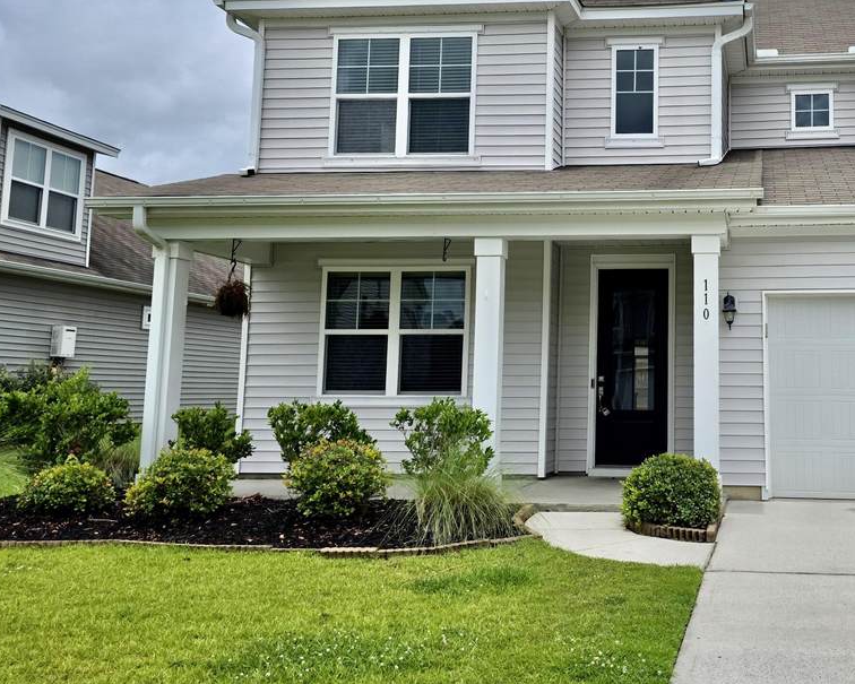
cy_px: 287
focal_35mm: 38
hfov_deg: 45.6
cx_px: 677
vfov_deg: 39.1
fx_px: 962
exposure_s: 1/7944
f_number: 1.7
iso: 50
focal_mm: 6.3
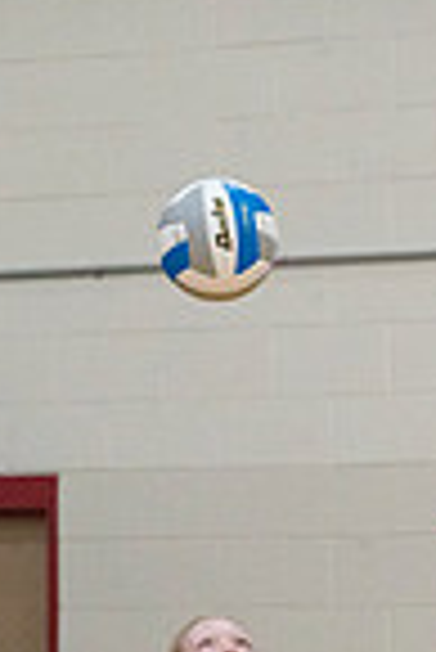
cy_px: 944
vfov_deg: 5.4
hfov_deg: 3.6
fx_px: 6850
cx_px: 171
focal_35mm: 378
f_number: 4.5
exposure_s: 1/1000
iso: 6400
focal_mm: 122
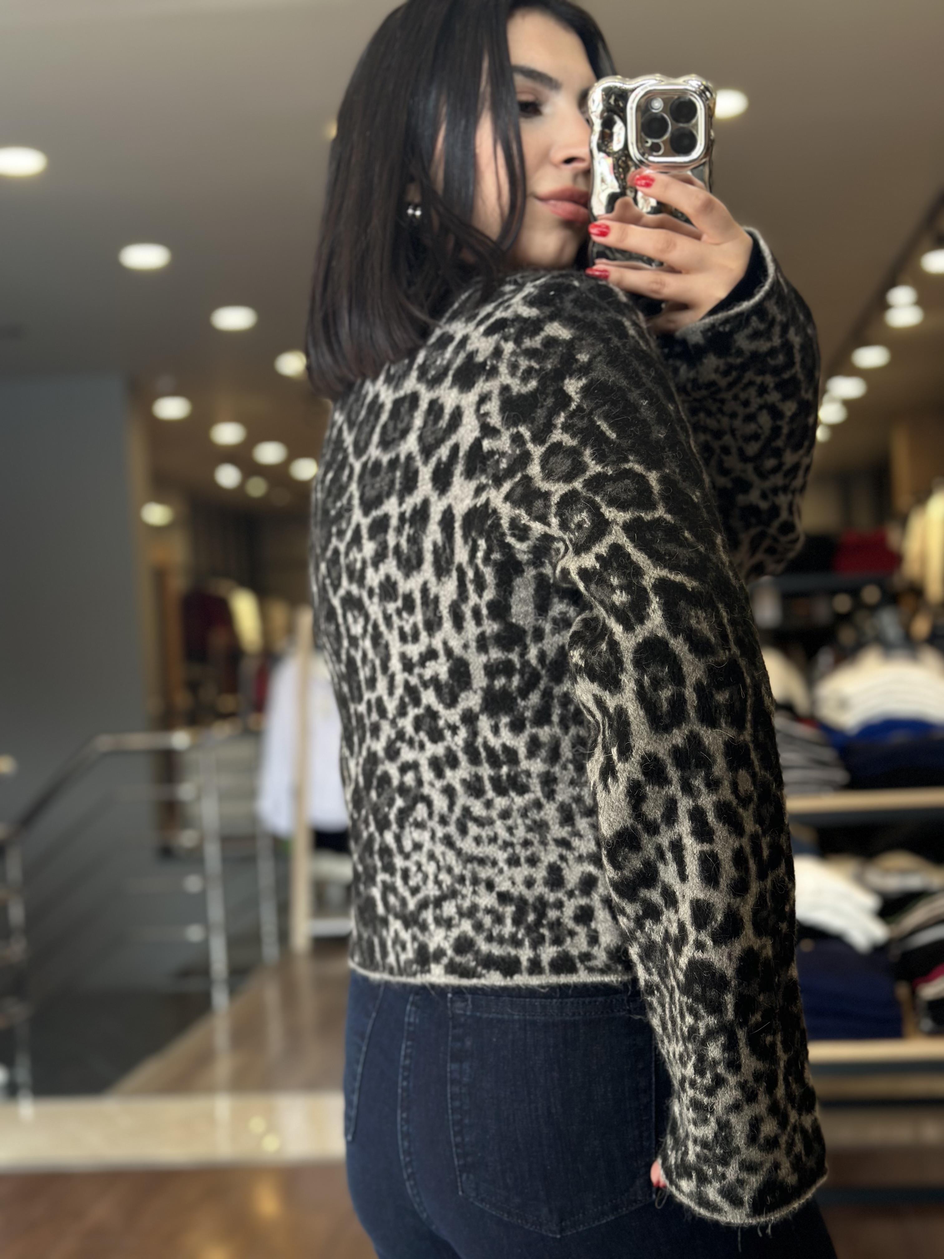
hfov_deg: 30.3
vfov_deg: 39.7
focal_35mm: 48
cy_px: 630
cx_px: 472
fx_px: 1745
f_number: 1.78
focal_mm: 6.86
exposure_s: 1/130
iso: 80
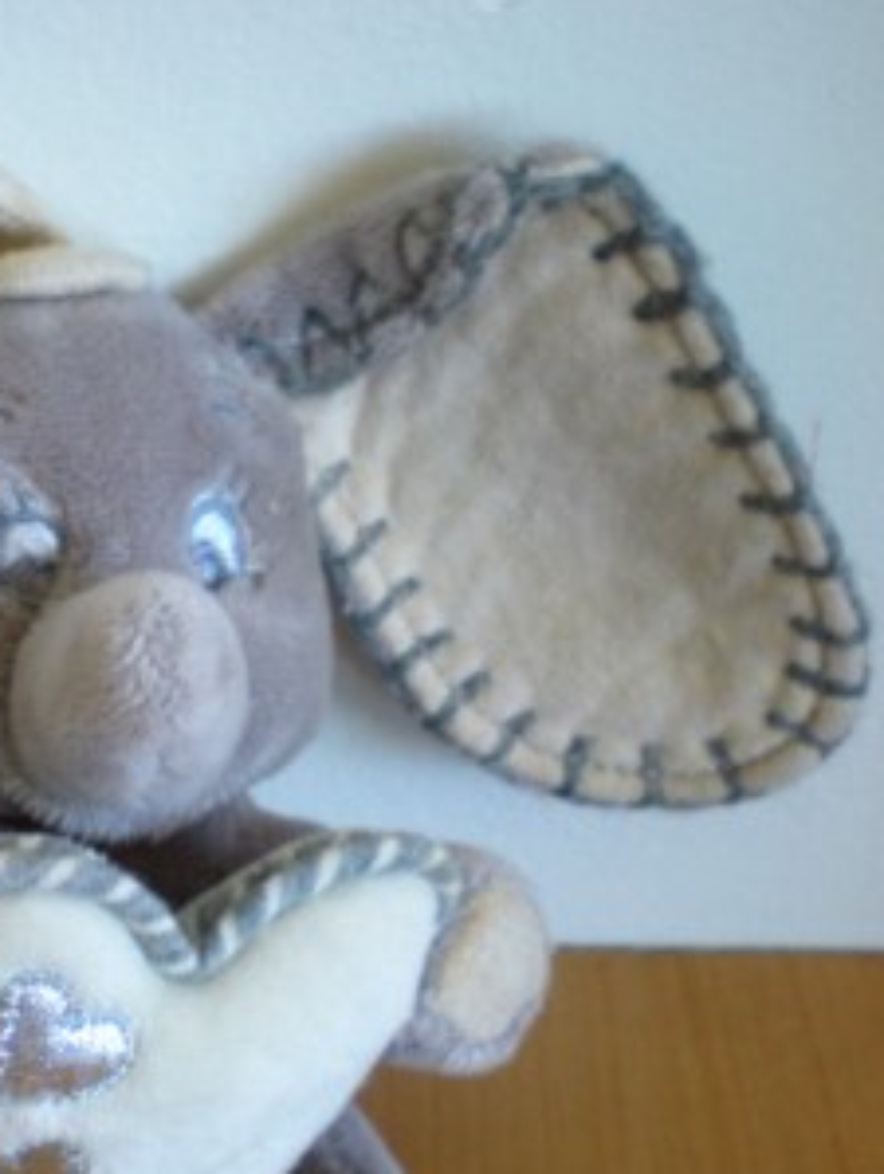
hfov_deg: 21.9
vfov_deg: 29.2
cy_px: 781
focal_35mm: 66
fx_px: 2242
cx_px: 141
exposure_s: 1/54
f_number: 3.1
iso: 200
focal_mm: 6.3
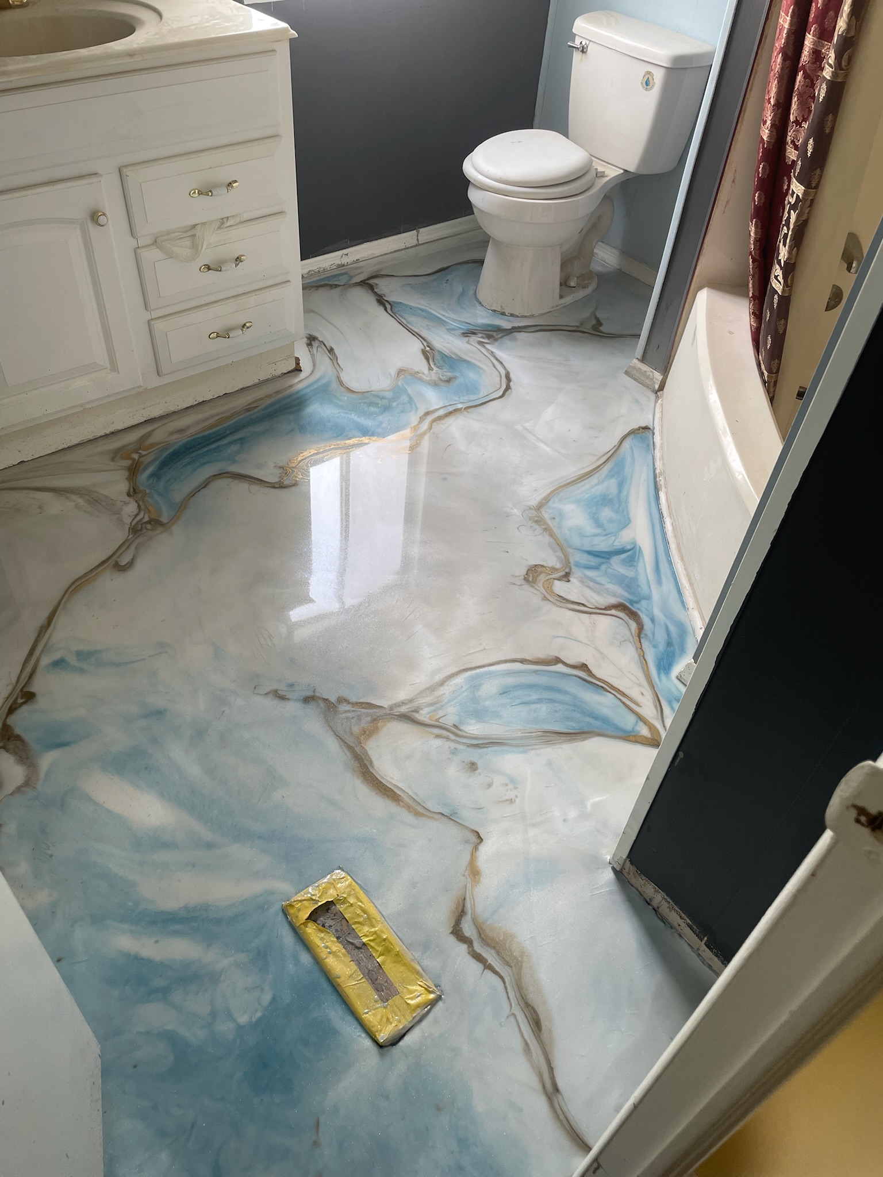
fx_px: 884
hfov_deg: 53.1
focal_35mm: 26
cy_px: 588
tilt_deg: -45.1
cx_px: 442
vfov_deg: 67.3
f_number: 1.6
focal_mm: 4.2
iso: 80
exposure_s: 1/121
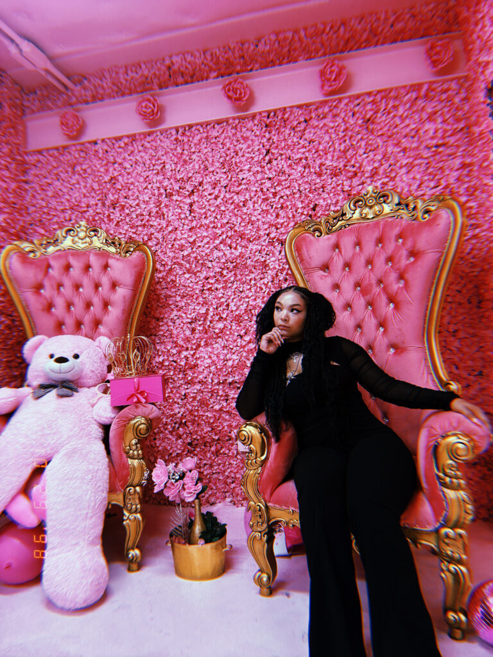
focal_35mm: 23
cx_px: 246
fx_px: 437
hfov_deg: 58.9
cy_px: 328
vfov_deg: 73.9
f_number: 1.9
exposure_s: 1/60
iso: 160
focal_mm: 2.69
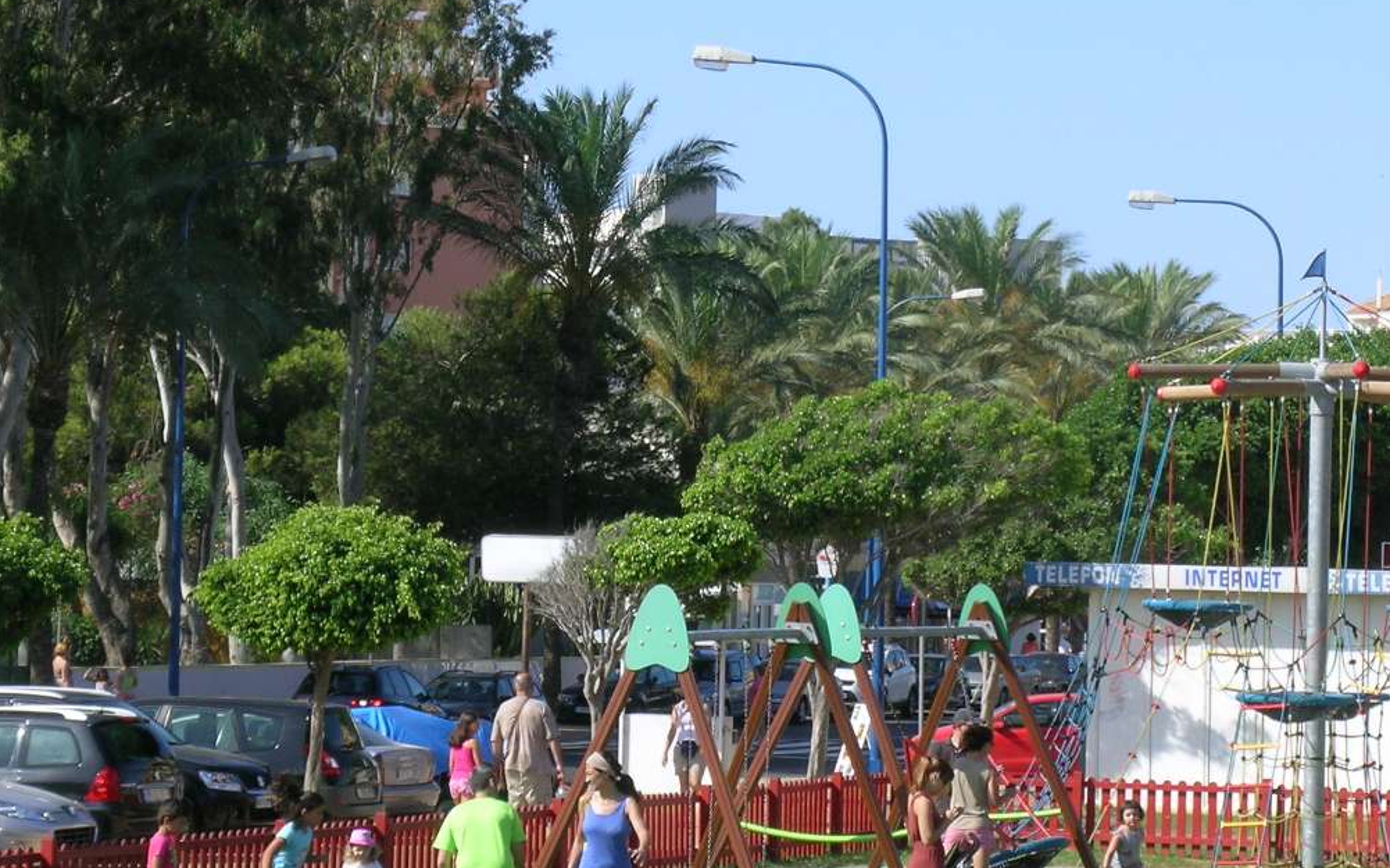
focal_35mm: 143
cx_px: 860
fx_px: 5416
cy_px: 542
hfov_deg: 14.6
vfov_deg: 9.2
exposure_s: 1/152
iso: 50
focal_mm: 18.8
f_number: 7.7
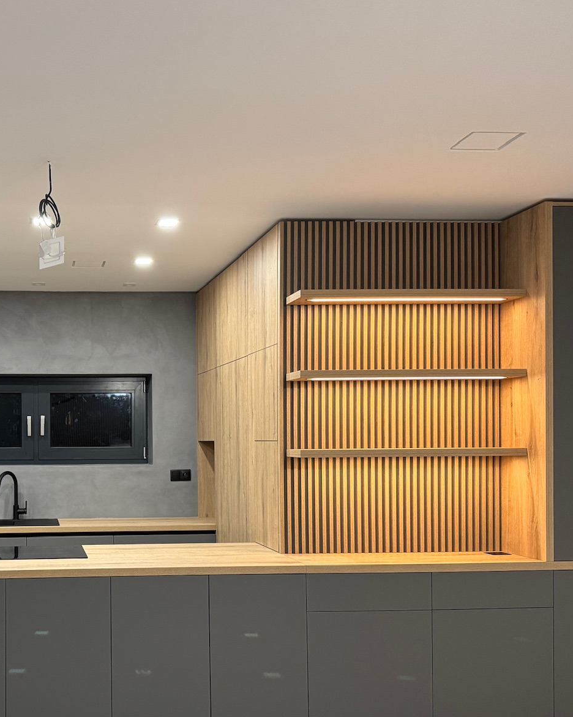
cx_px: 90
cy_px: 447
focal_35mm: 41
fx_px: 869
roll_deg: +0.8
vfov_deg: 44.4
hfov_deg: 35.0
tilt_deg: -1.0
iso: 320
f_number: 1.78
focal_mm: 6.76
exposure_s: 1/60
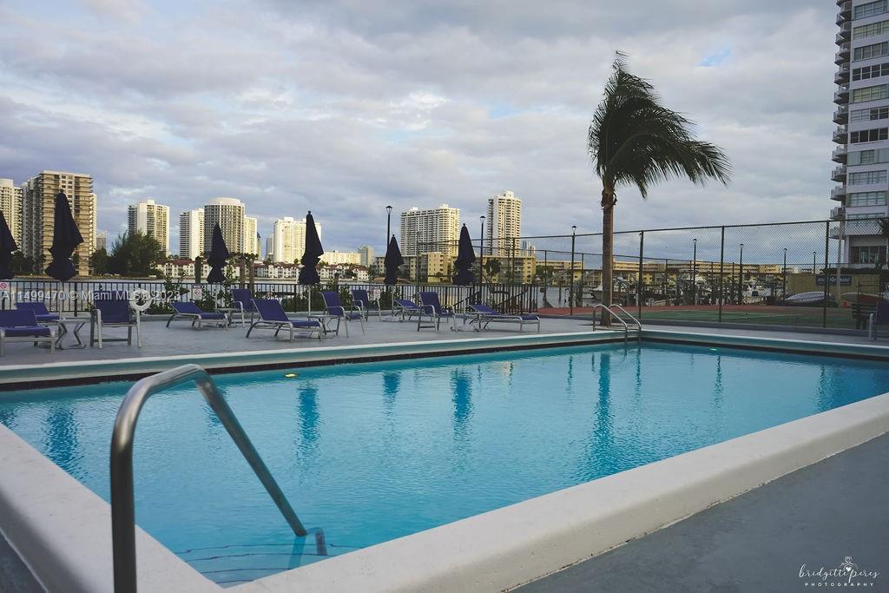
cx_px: 444
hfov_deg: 65.5
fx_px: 691
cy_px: 296
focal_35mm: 28
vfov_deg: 46.4
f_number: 6.3
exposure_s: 1/100
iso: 100
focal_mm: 28
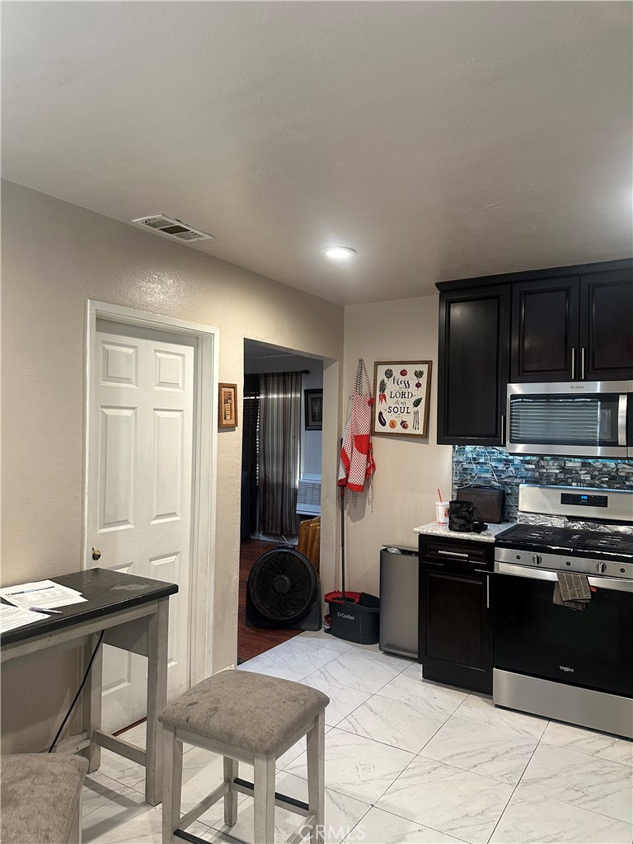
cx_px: 316
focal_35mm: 24
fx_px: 585
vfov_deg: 71.6
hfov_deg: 56.8
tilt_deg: +1.6
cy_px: 422
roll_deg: -1.6
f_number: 1.78
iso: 250
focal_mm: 6.86
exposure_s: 1/60
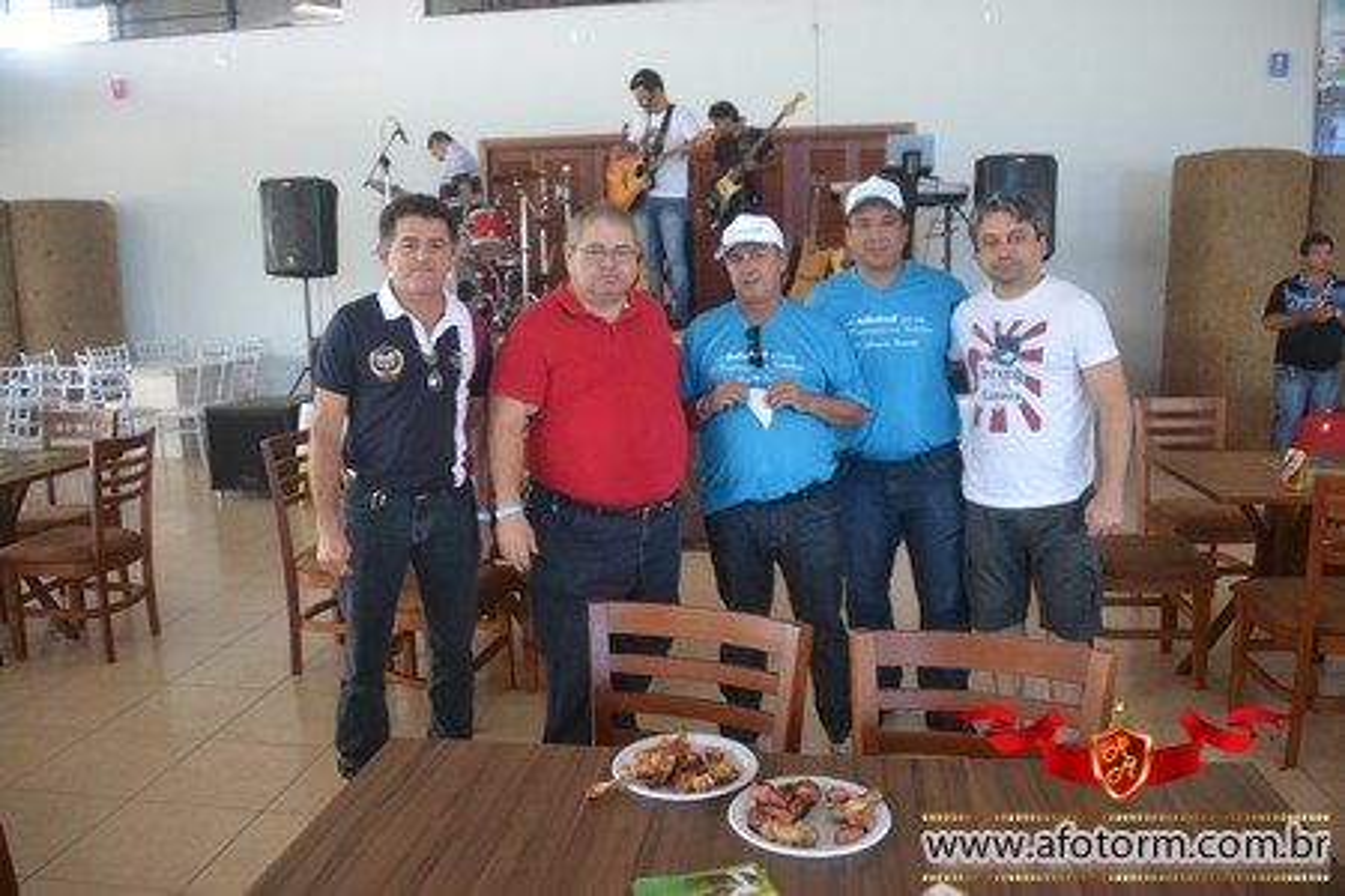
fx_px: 1121
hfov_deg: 61.9
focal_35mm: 30
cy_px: 448
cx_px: 672
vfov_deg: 43.6
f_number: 3.5
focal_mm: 20
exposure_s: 1/60
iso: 1600
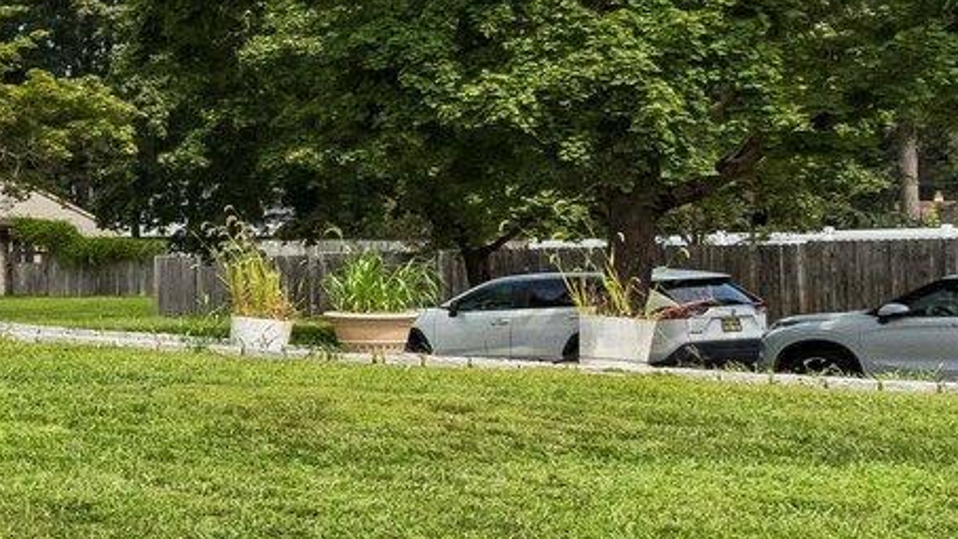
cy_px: 58
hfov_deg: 17.1
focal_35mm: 71
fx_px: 1804
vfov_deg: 16.8
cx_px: -1127
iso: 1000
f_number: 7.1
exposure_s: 1/4000
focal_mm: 15
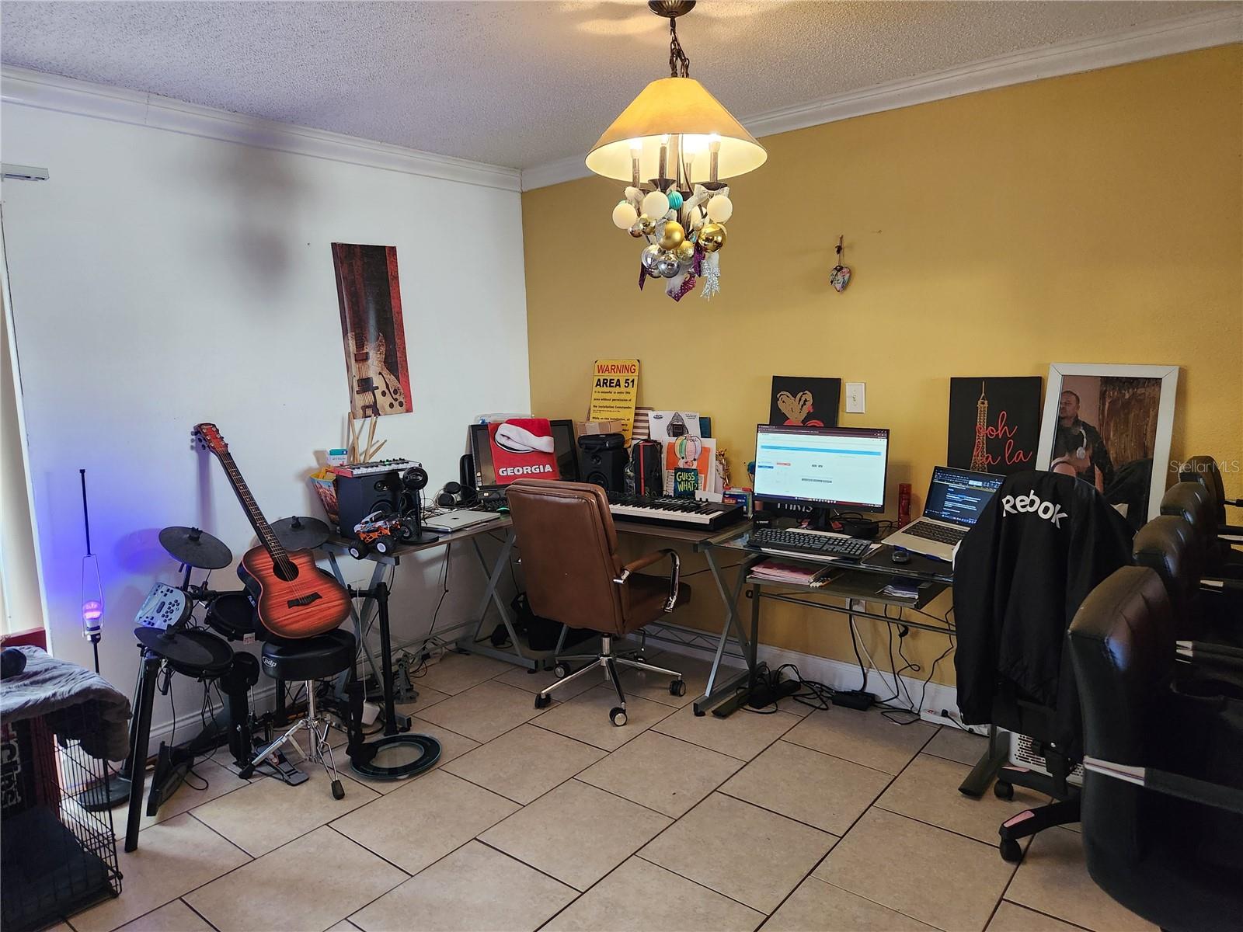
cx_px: 622
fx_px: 826
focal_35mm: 23
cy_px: 466
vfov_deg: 58.9
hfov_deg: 73.9
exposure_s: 1/120
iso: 500
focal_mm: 5.4
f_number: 1.8
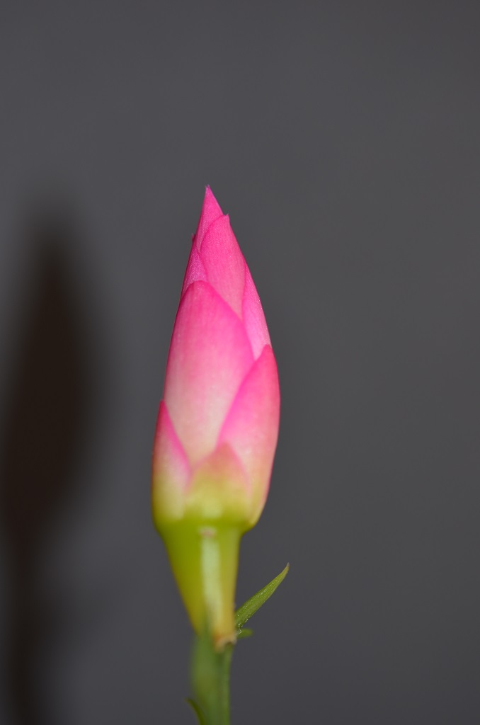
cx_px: 240
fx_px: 3165
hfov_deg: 8.7
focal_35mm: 158
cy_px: 362
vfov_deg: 13.1
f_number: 5
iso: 100
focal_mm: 105
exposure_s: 1/60
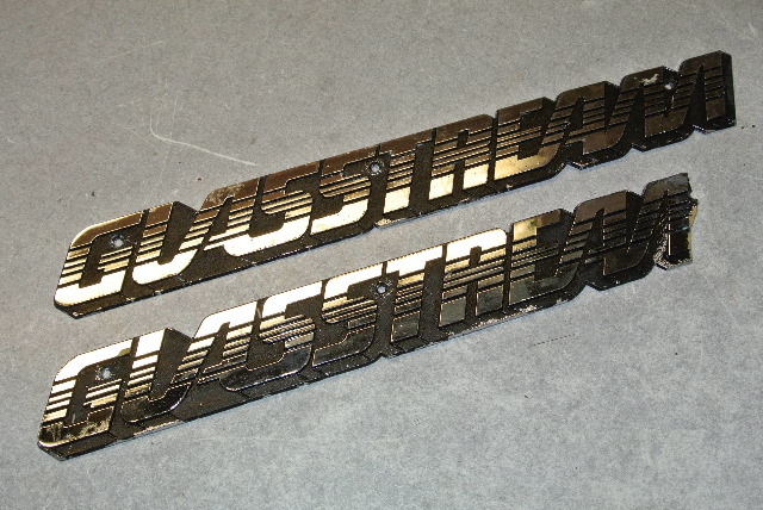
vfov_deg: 33.5
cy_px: 255
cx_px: 382
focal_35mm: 40
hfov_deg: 48.4
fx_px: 849
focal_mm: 15.1
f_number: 5.6
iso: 200
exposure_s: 1/60
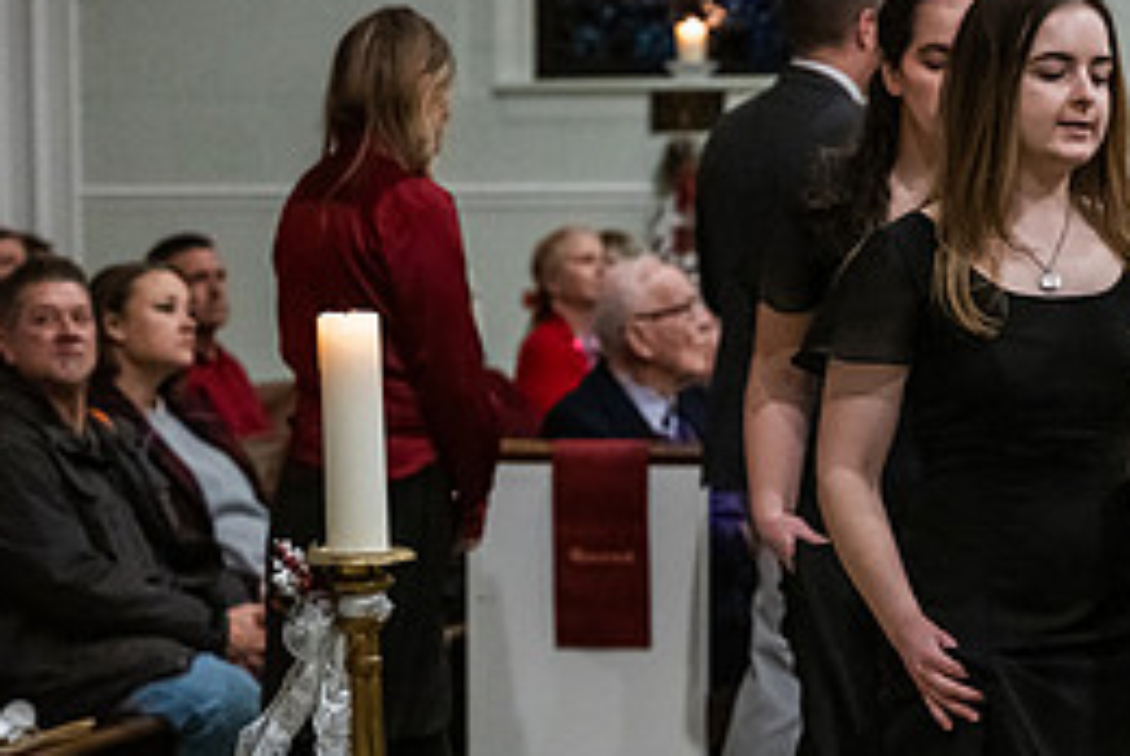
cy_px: 567
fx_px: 4902
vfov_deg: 8.8
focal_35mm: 156
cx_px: 1026
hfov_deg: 13.0
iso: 6400
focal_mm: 70
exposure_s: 1/160
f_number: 2.8
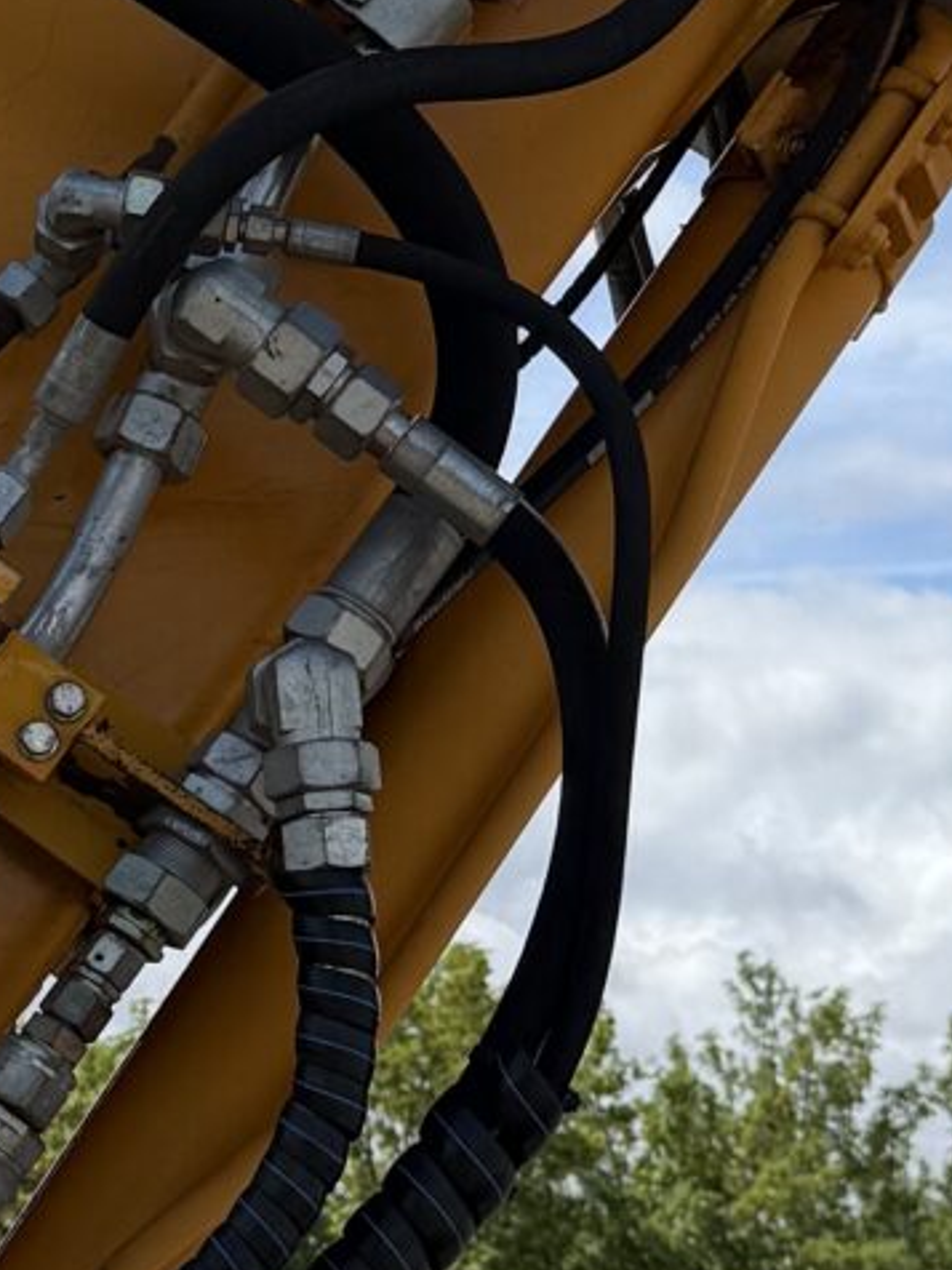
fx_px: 4730
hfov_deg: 11.2
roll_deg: +1.8
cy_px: 878
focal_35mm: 129
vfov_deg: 15.2
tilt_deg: +9.2
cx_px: -333
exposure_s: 1/5714
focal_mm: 6.76
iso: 80
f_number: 1.78
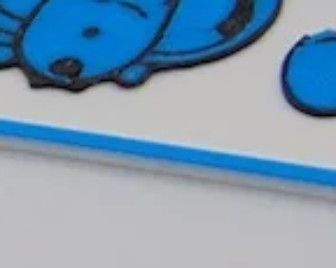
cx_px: 5
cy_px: 37
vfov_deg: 3.3
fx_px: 4651
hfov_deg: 4.1
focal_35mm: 468
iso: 80
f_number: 3.9
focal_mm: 19.4
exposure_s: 1/80
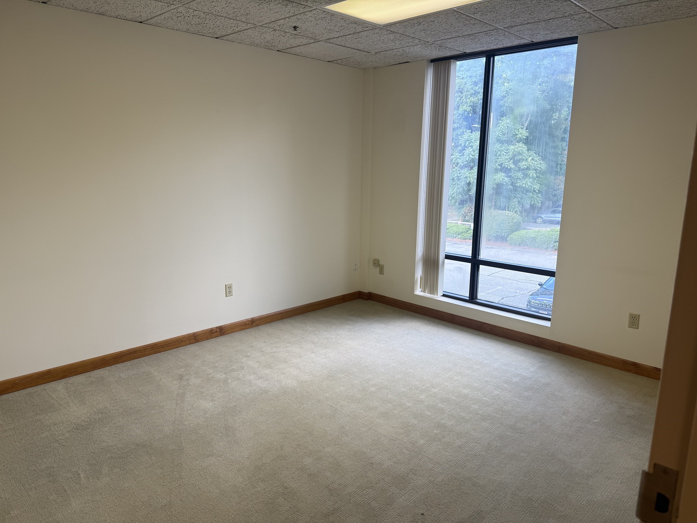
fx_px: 483
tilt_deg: -9.9
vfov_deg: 56.8
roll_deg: -1.5
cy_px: 262
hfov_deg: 71.6
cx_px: 348
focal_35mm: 24
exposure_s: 1/148
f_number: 1.78
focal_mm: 6.76
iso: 64
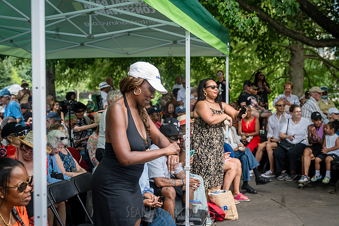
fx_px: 499
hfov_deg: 37.5
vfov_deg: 25.5
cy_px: 113
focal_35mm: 53
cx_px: 170
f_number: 4
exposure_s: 1/400
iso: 640
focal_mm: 53
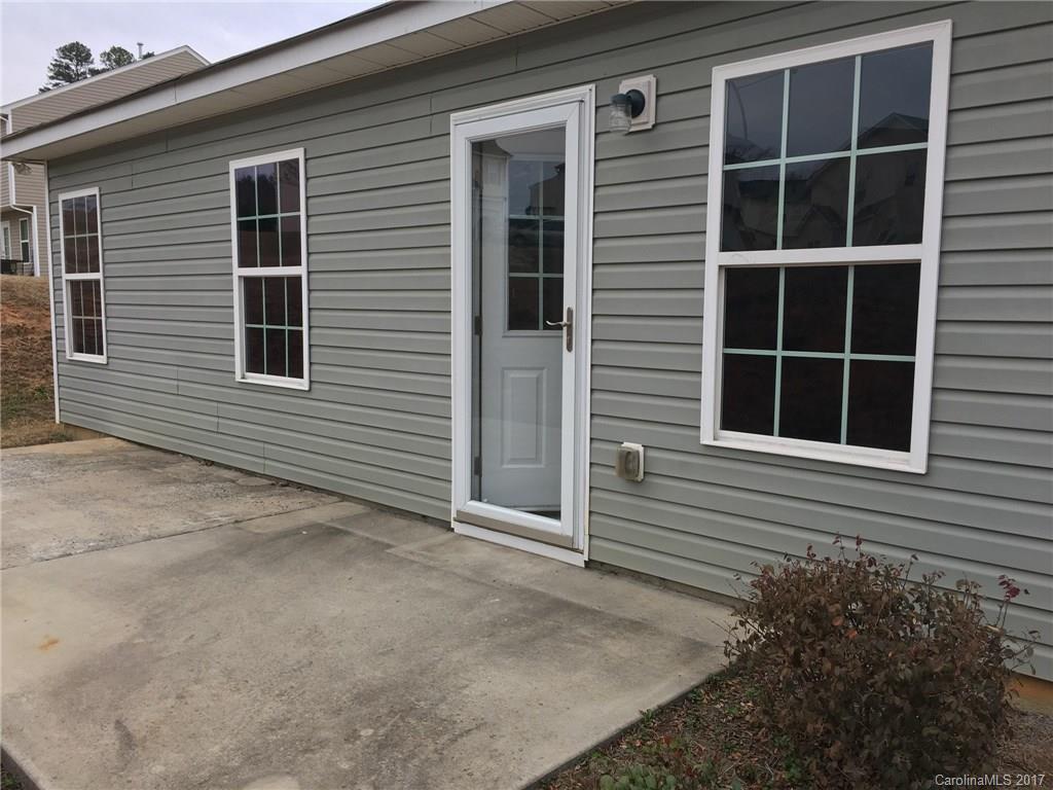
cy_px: 395
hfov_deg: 61.7
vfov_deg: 48.2
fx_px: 882
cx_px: 526
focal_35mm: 29
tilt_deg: -5.2
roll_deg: +0.3
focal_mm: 4.15
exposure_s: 1/120
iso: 25
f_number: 2.2
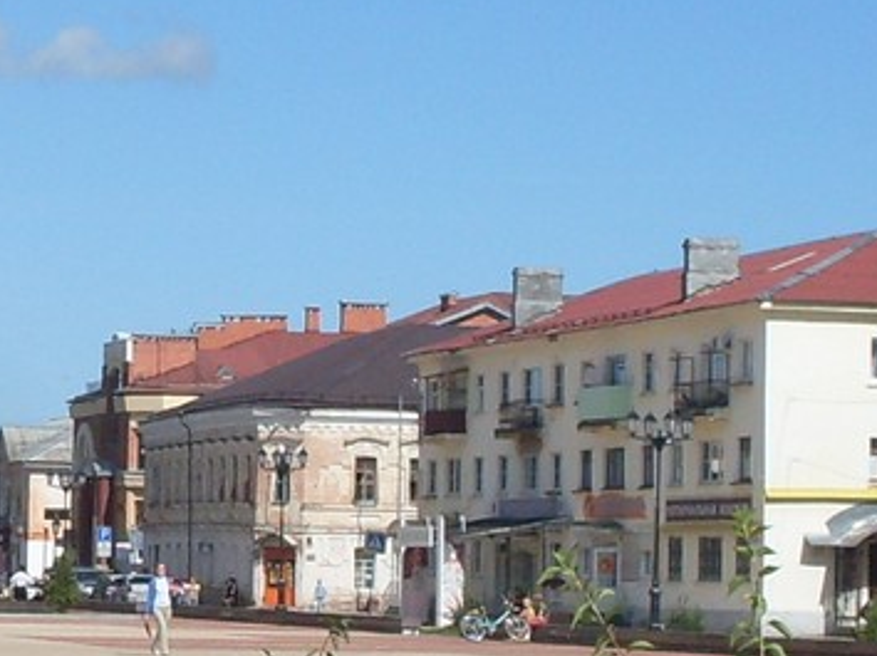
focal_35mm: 154
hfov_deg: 12.7
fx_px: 3899
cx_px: 11
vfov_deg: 9.6
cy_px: 429
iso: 80
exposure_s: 1/350
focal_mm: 6.3
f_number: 8.4
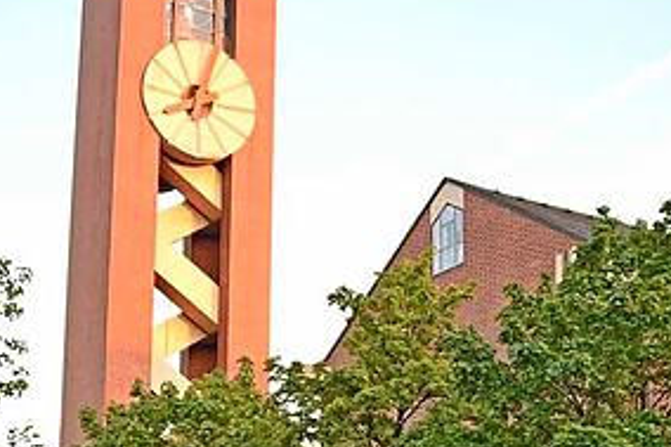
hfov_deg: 25.1
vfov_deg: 16.9
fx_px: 1490
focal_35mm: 80
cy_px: 377
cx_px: 488
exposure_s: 1/500
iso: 1600
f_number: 3.5
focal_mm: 28
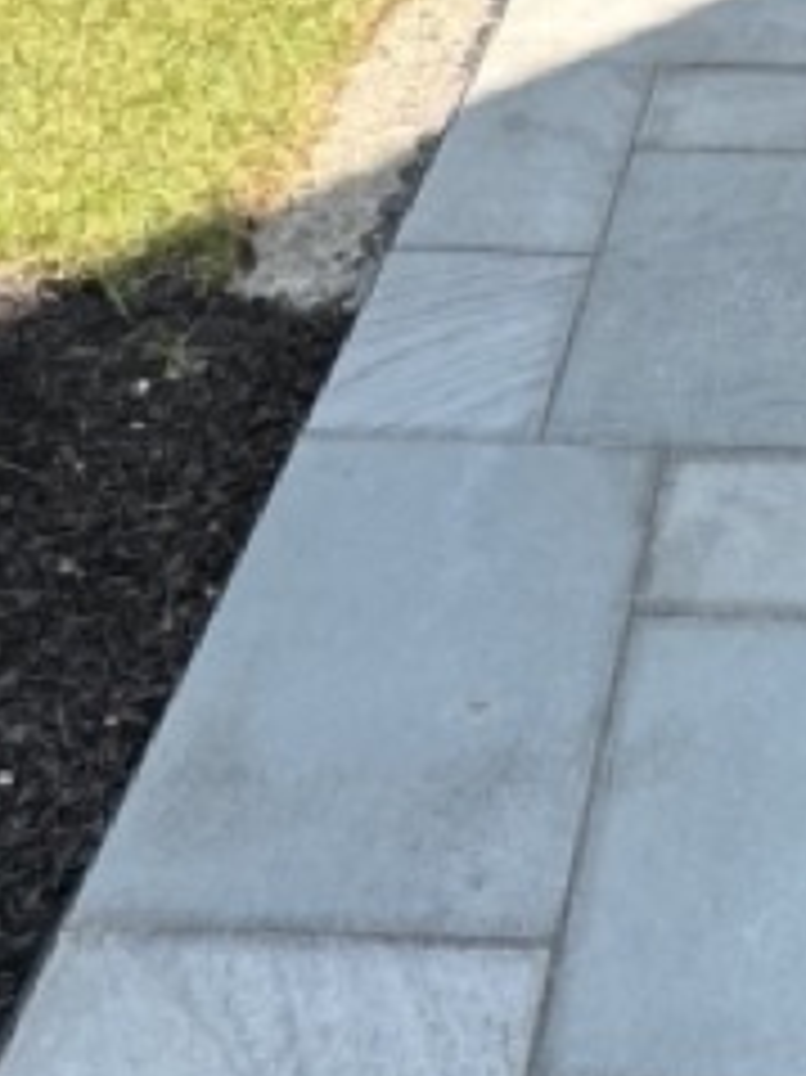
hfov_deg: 18.6
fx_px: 2330
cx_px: 950
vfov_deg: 22.1
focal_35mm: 75
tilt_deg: -11.5
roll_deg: -2.2
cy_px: -486
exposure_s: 1/406
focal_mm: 2.22
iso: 40
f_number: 2.2
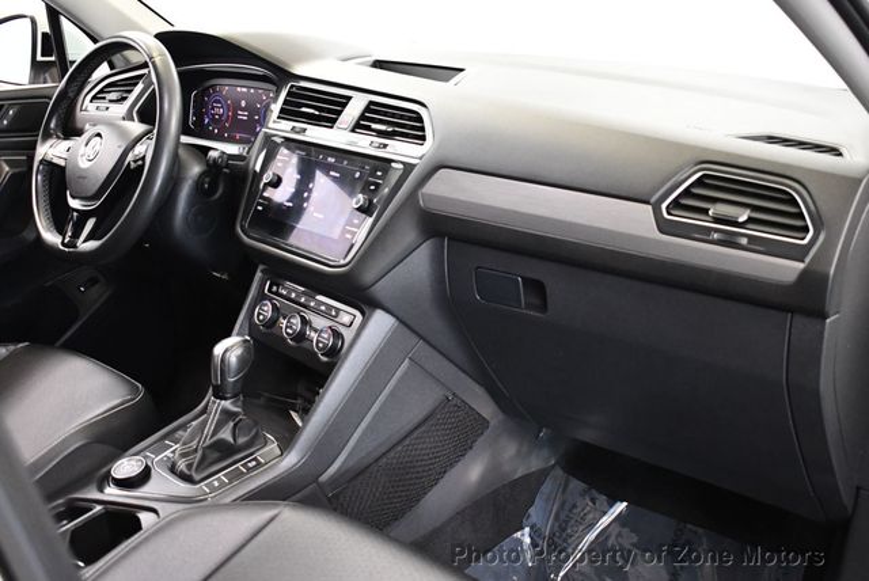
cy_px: 290
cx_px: 434
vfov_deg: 33.5
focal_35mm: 40
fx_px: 966
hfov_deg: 48.4
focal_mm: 20
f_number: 3.8
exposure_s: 1/80
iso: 3200
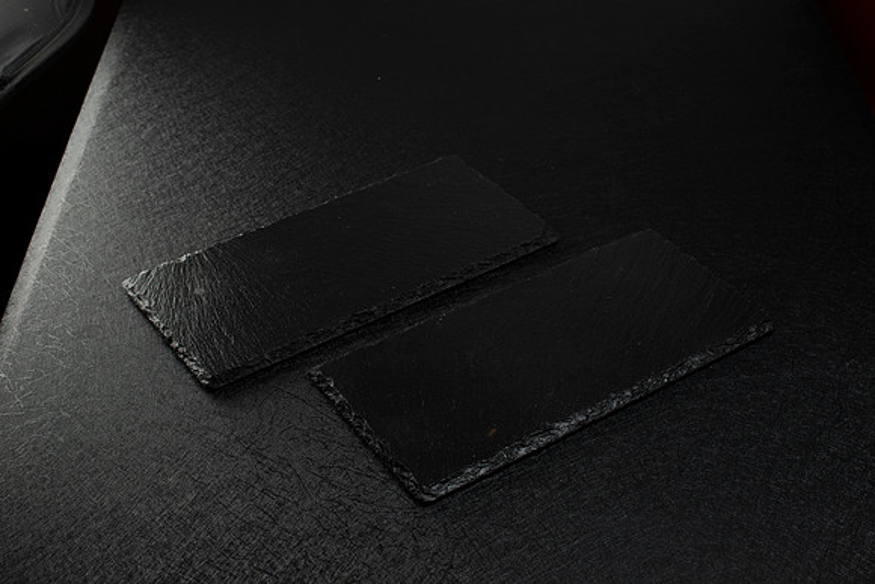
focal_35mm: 50
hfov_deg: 39.2
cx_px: 435
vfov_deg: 26.8
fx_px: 1227
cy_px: 293
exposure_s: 1/125
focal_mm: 50
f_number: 13
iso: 200
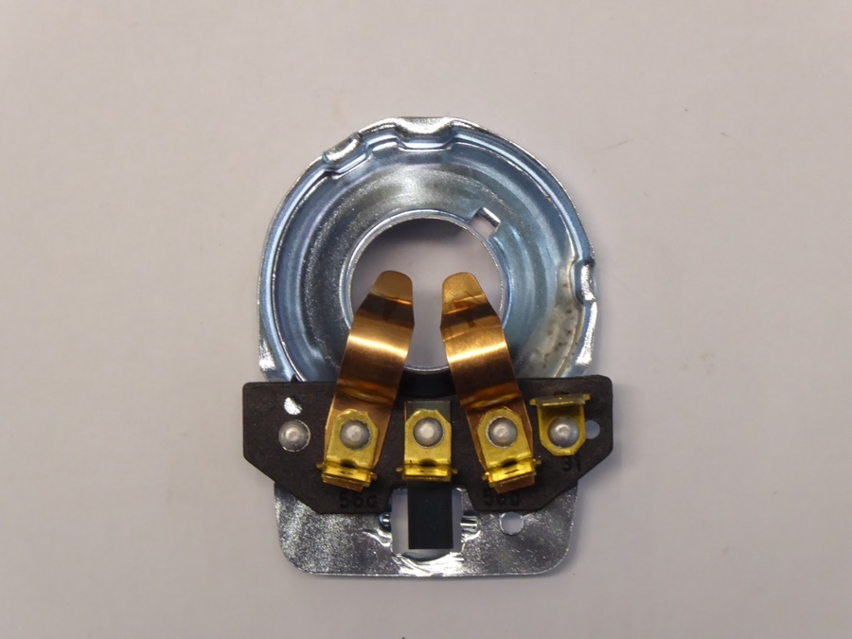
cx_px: 426
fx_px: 3323
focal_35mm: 135
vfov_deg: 11.0
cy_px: 320
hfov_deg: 14.6
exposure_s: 1/15
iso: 400
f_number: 8
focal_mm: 24.2
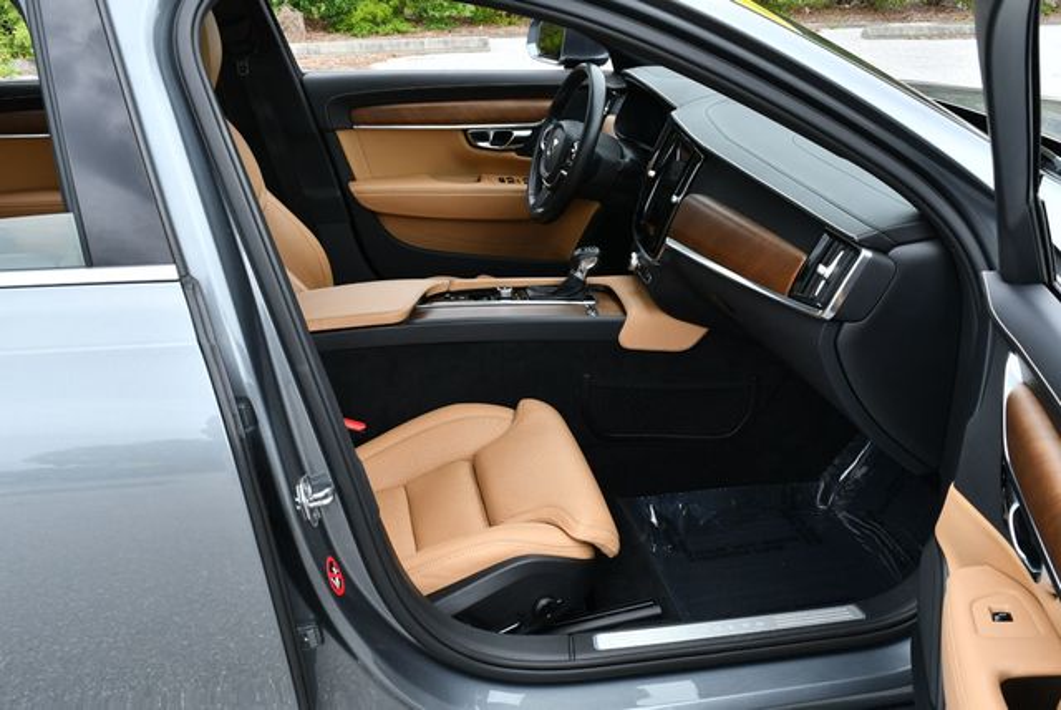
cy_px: 355
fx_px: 1062
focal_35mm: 36
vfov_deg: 36.9
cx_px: 530
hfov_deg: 53.1
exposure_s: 1/250
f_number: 7.1
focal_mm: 18
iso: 200
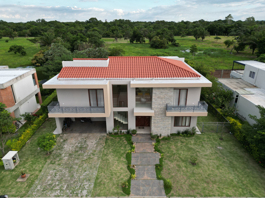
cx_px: 132
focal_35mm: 24
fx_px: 184
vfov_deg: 56.8
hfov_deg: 71.6
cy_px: 99
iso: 130
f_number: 1.7
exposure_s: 1/1250
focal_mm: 6.72
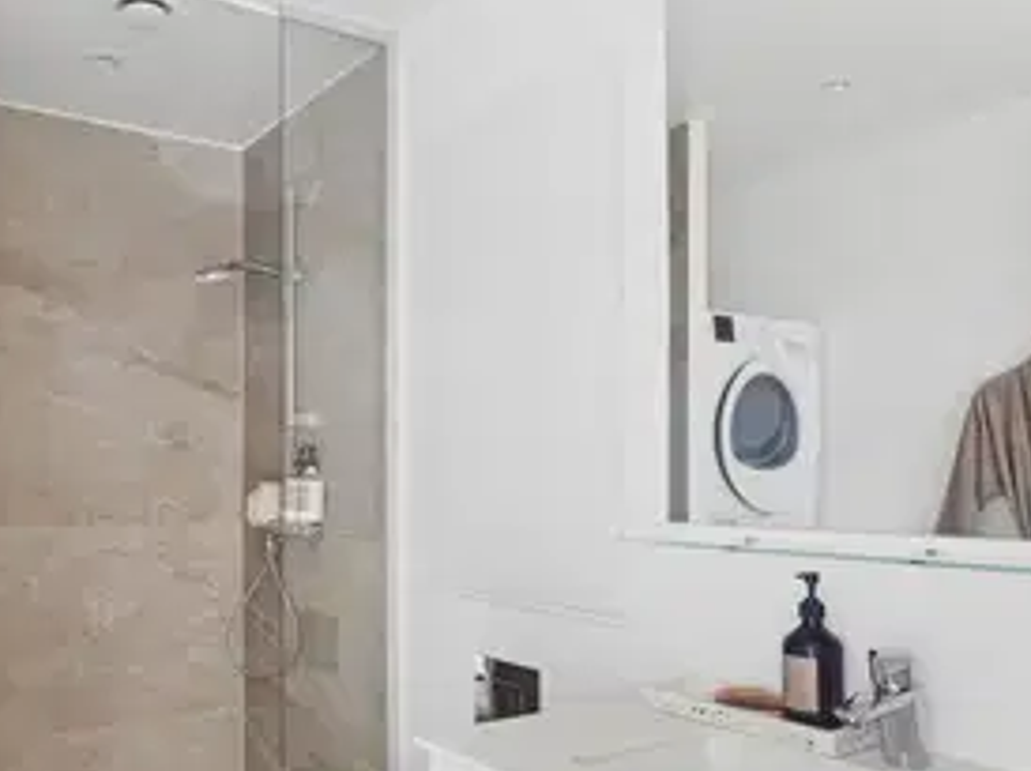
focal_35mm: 32
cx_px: 346
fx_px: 955
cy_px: 481
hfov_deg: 55.5
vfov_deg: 43.6
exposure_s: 1.3
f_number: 8
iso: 200
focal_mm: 14.5
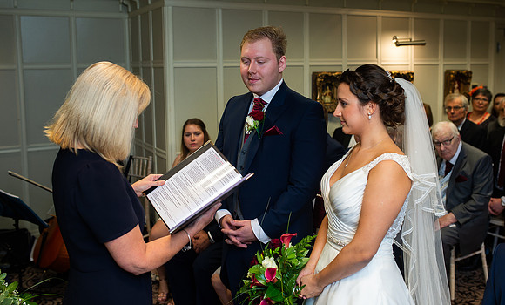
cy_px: 123
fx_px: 531
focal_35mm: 39
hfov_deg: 50.8
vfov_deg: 31.9
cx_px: 273
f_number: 3.2
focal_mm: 35
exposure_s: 1/100
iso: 400
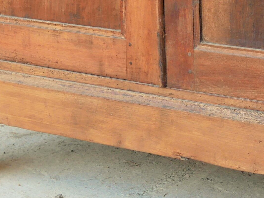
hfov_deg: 11.3
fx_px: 1305
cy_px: -87
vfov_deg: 8.5
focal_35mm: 171
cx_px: 341
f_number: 2.5
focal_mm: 20
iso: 200
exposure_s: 1/200
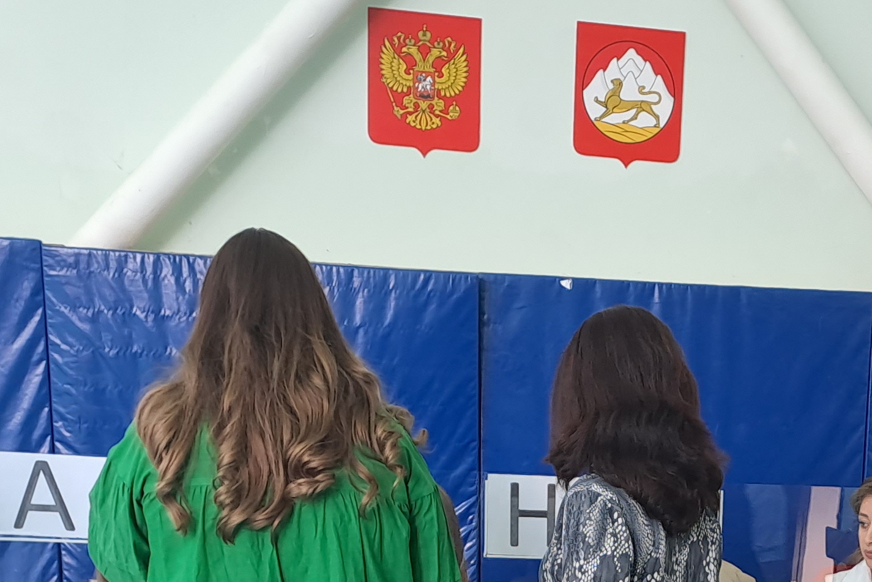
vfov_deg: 17.2
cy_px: 810
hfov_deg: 27.0
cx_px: 731
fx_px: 1768
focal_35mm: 73
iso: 64
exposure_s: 1/50
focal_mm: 4.65
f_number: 1.8
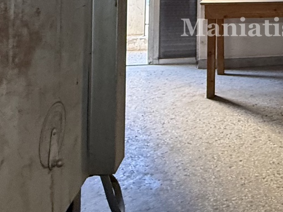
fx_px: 433
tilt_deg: +2.4
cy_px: -93
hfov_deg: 31.6
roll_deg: +0.3
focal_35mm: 53
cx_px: 320
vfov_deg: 23.0
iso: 320
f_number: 2.2
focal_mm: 2.22
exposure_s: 1/99
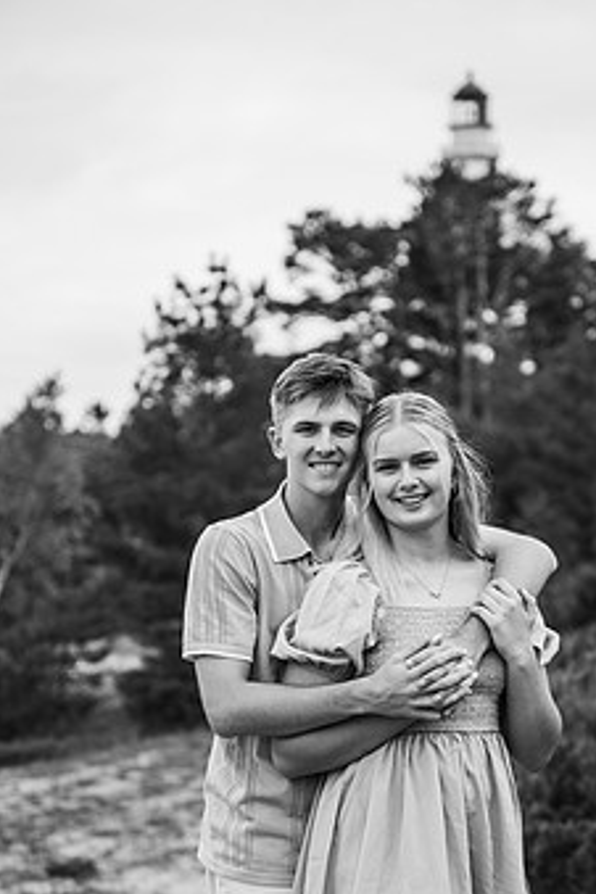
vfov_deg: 21.8
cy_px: 583
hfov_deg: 14.7
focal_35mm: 93
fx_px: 2309
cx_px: 385
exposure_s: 1/1000
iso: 320
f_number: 2.8
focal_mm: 70
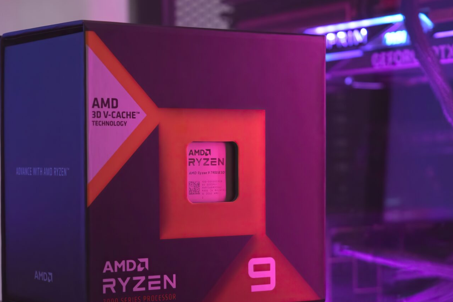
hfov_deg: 20.5
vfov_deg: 13.7
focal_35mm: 100
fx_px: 1253
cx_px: 187
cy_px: 181
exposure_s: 1/10
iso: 1600
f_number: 5.6
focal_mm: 55
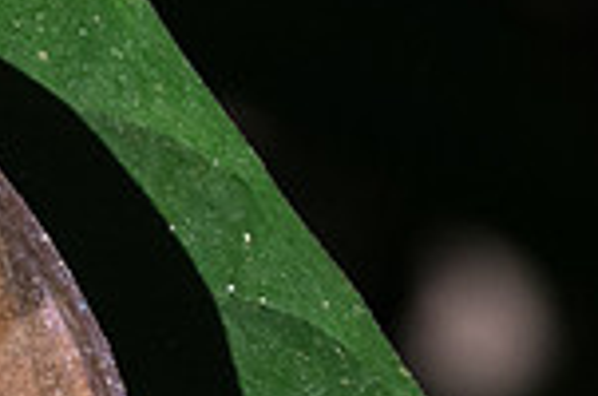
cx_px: -380
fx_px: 23074
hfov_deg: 1.5
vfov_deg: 1.0
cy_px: 110
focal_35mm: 1392
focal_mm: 150
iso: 1000
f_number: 11
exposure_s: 1/400
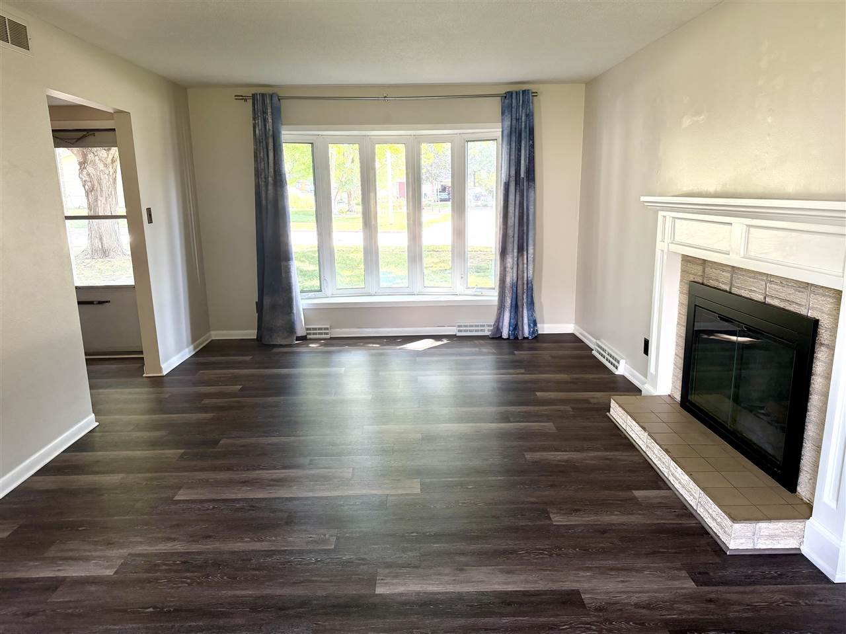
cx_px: 423
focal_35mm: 24
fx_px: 586
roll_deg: +1.4
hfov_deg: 71.6
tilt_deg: -12.0
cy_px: 317
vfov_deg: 56.8
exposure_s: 1/105
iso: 200
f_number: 1.78
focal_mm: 6.76
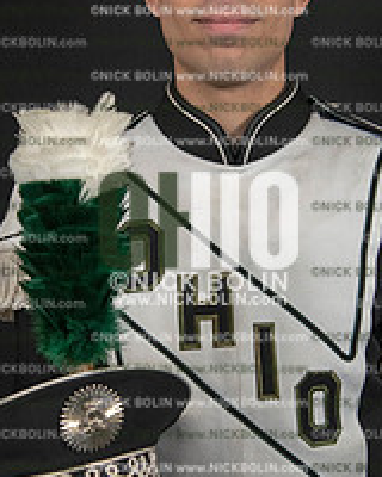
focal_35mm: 76
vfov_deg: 25.1
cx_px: 198
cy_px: 238
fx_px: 1074
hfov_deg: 20.2
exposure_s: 1/640
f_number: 5.6
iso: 2000
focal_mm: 36
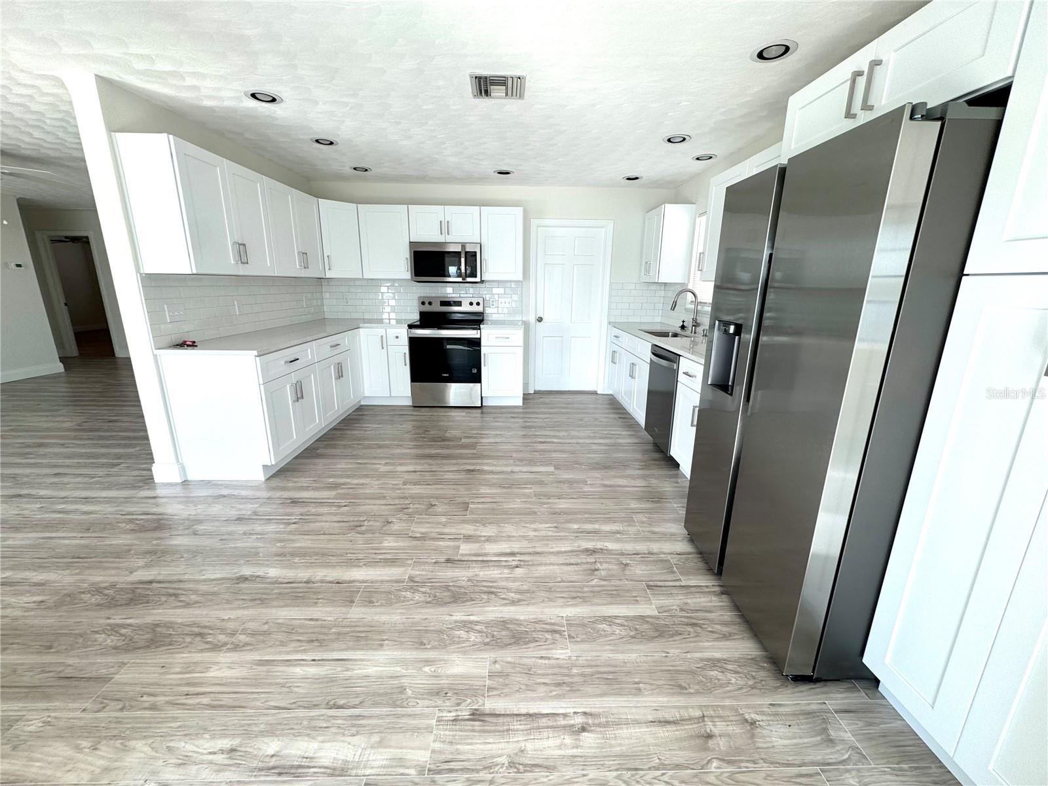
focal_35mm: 14
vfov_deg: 85.7
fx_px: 424
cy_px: 393
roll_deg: -0.2
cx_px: 524
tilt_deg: -12.0
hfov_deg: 102.1
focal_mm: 2.22
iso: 40
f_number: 2.2
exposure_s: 1/142
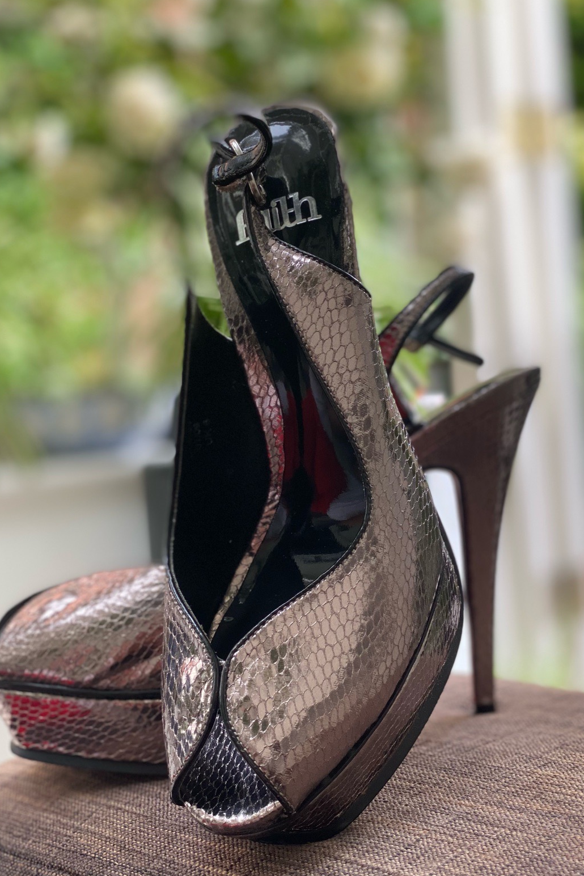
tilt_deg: -2.0
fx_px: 1363
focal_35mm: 56
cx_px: 306
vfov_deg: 35.6
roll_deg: +3.1
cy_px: 432
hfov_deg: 24.2
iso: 64
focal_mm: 6
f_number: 2
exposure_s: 1/122
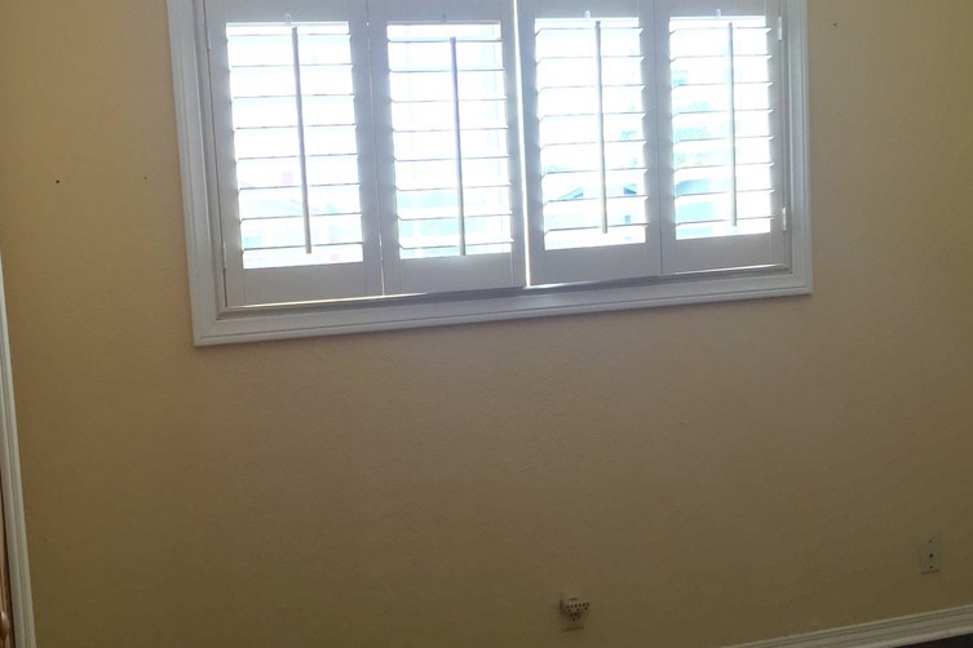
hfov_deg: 47.0
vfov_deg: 32.6
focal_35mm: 41
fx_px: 1108
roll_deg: +3.1
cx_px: 362
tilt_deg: -4.2
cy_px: 360
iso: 40
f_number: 2.2
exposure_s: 1/120
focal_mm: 4.15
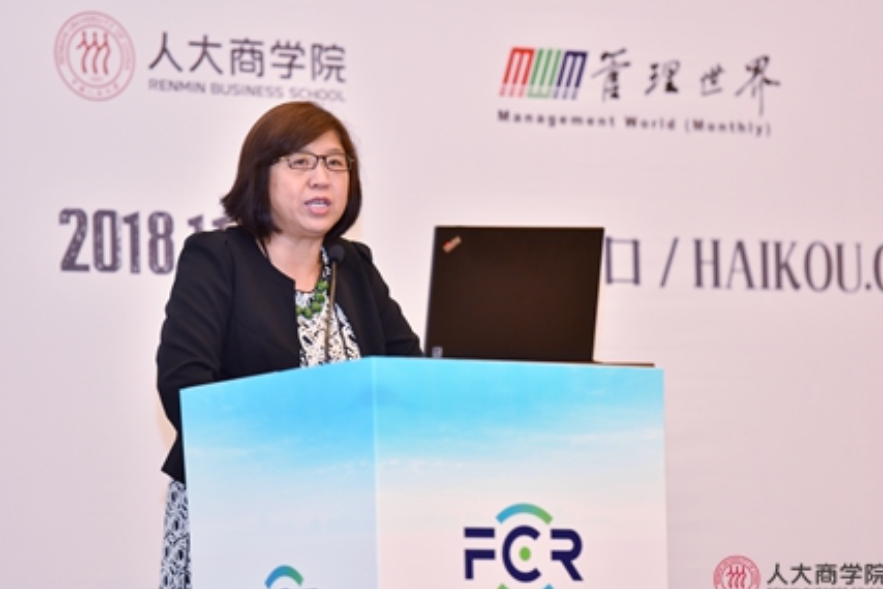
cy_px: 302
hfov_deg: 11.5
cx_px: 434
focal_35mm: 179
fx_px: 4392
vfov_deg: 7.7
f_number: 3.2
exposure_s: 1/125
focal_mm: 170
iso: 1000
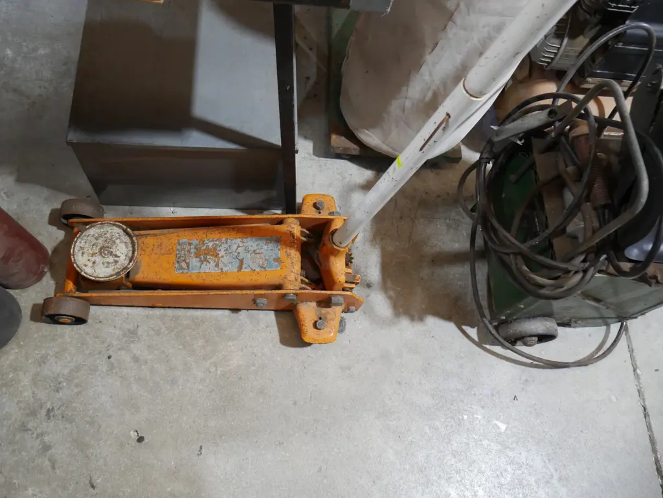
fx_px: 537
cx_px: 332
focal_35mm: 28
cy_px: 249
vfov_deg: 49.8
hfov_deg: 63.4
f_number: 4.5
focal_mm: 14
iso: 640
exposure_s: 1/60
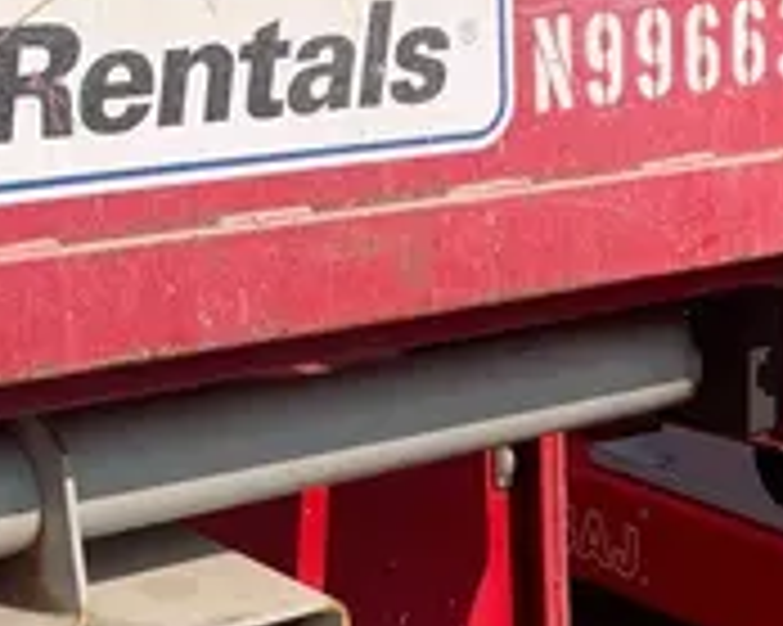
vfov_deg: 13.8
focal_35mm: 107
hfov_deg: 17.6
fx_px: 2478
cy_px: 822
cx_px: 752
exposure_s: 1/1368
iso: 25
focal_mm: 4.25
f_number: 1.8
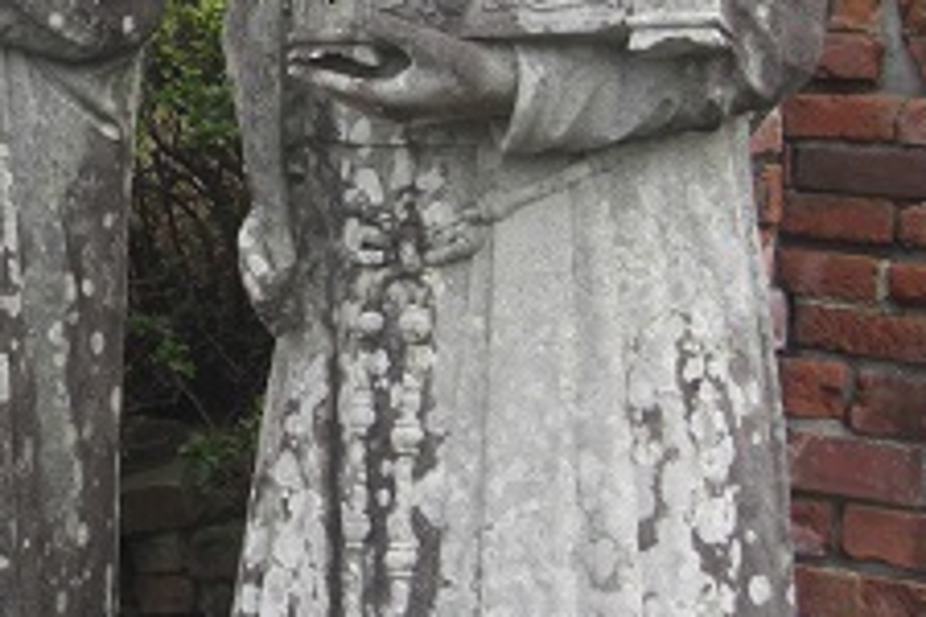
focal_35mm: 88
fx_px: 2263
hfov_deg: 22.2
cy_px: 47
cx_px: -25
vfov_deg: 15.3
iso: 80
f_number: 2.8
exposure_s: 1/200
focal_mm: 7.9
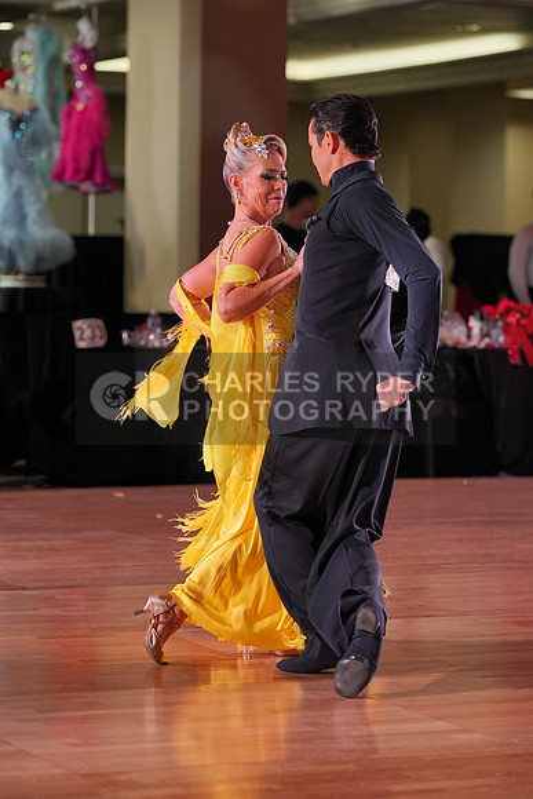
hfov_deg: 11.2
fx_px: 2708
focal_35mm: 122
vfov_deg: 16.8
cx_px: 266
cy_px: 400
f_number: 4
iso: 2000
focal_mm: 122
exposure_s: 1/400
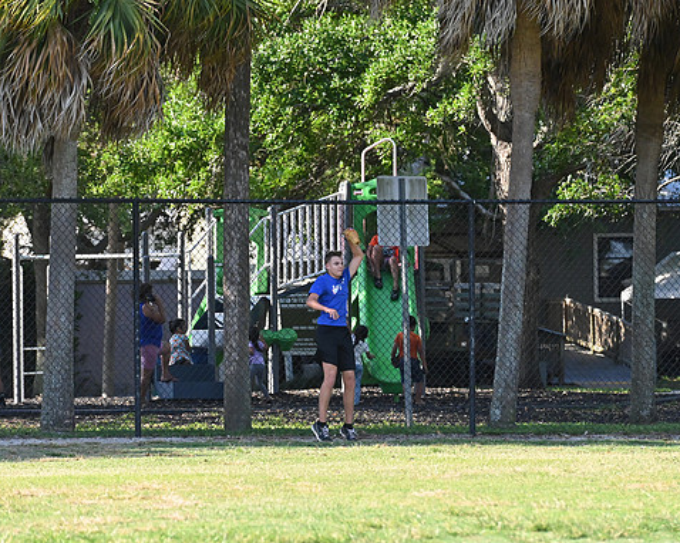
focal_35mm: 222
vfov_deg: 7.0
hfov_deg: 8.7
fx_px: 4466
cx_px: 334
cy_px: 273
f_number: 6.3
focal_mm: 195
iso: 4000
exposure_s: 1/8000
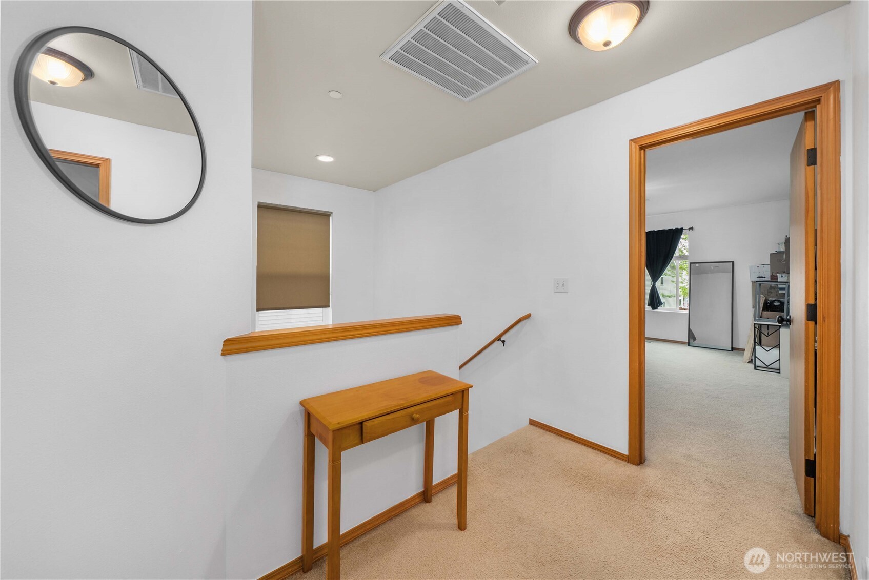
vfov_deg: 85.5
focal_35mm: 13
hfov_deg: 108.3
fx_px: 314
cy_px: 290
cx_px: 434
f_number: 7.1
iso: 1000
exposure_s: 1/4
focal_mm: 13
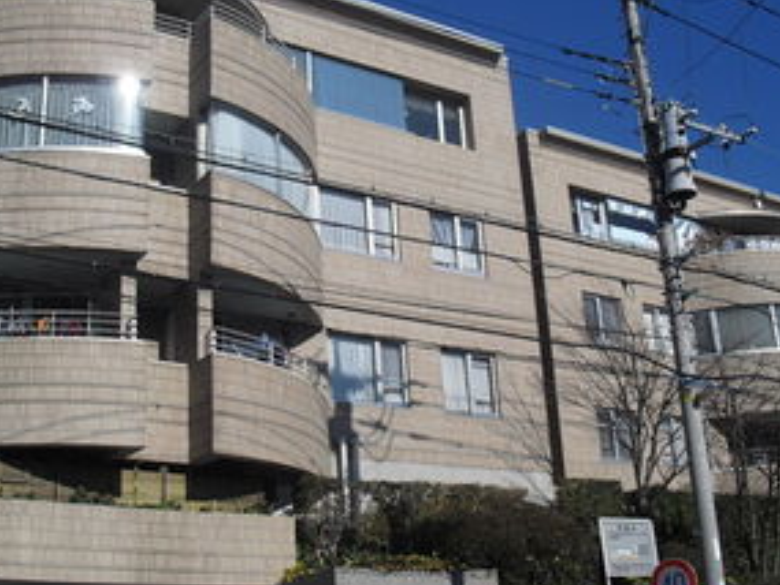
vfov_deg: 27.5
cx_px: 380
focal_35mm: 53
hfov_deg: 36.2
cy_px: 247
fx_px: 1195
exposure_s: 1/250
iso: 64
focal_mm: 6.3
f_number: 7.8
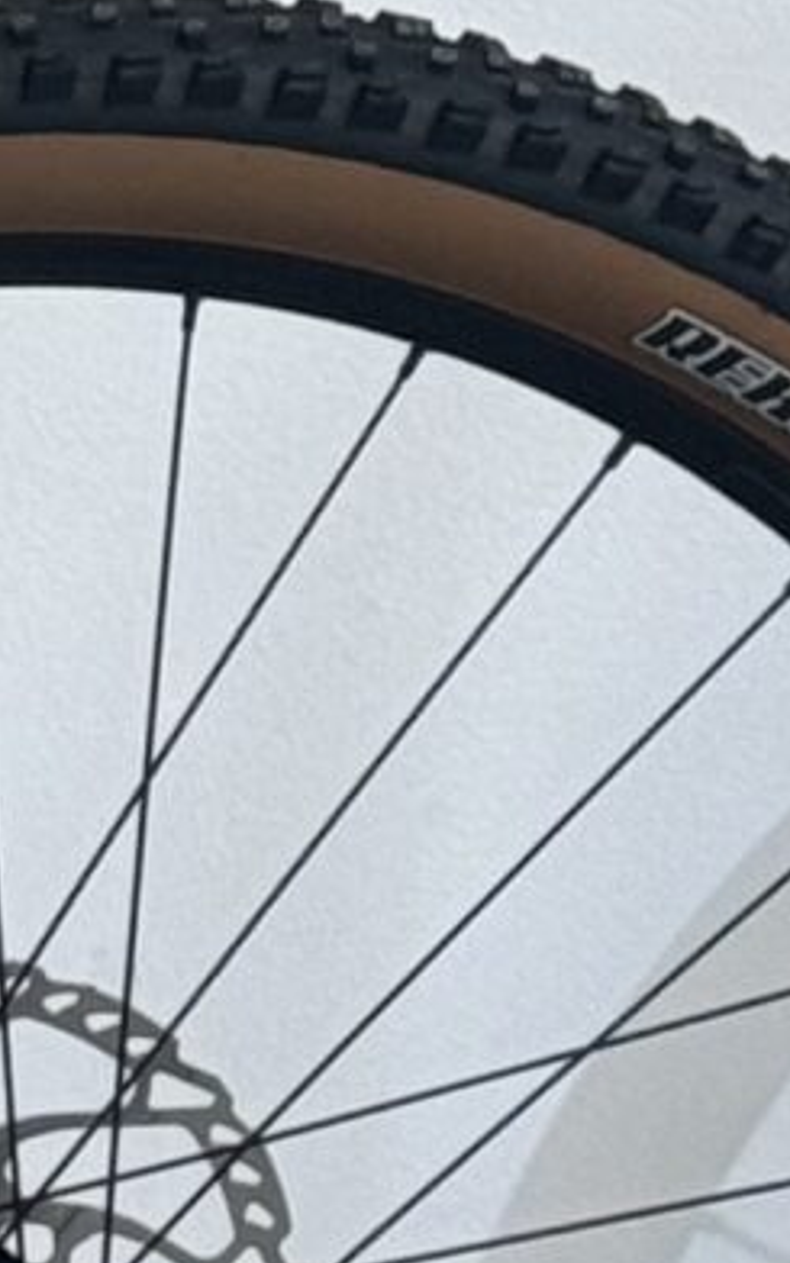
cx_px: -2689
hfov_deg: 3.7
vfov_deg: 6.3
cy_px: 177
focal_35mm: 332
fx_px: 11437
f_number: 1.78
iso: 64
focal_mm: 6.76
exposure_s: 1/100
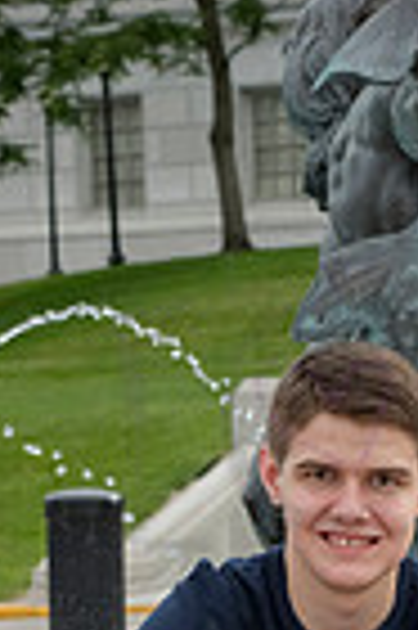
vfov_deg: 7.4
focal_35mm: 276
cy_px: 814
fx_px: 4819
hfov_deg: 5.0
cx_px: 342
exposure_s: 1/400
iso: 640
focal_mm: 86
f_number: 11
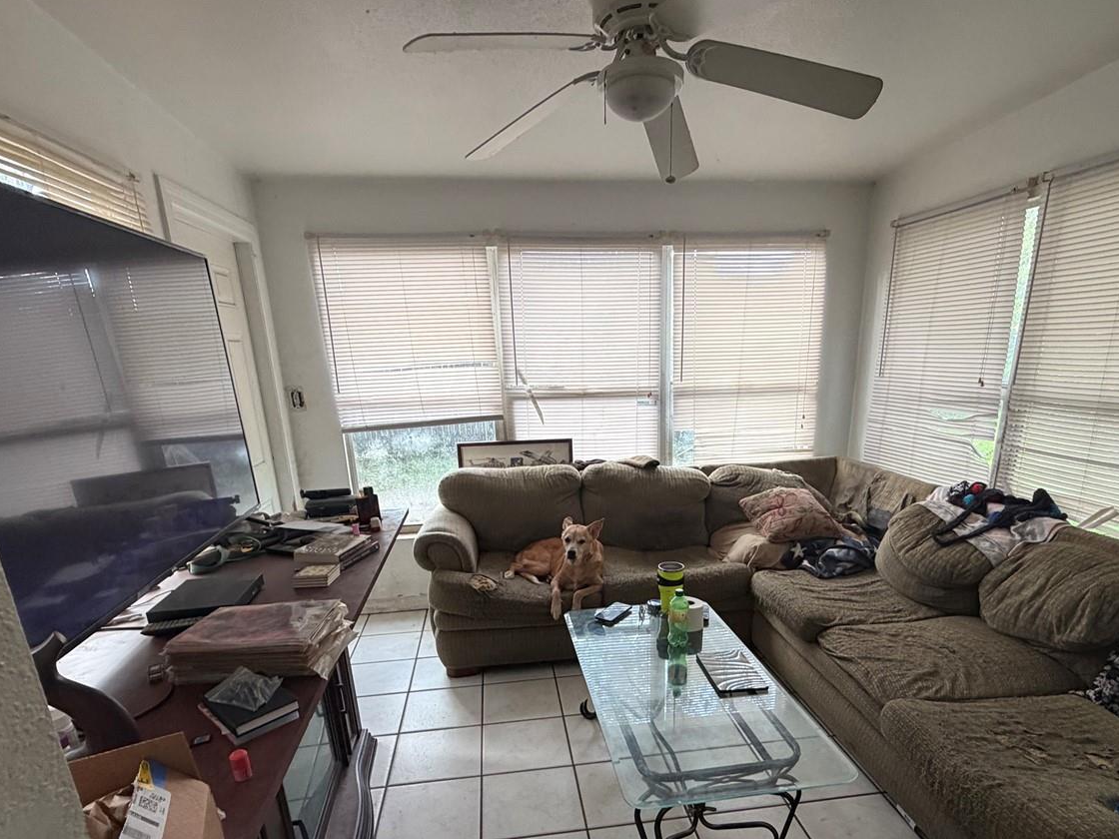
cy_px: 560
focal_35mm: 20
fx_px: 647
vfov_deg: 64.2
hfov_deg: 81.7
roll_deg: +1.0
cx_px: 586
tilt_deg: -17.8
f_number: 2.2
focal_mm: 2.22
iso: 320
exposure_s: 1/60
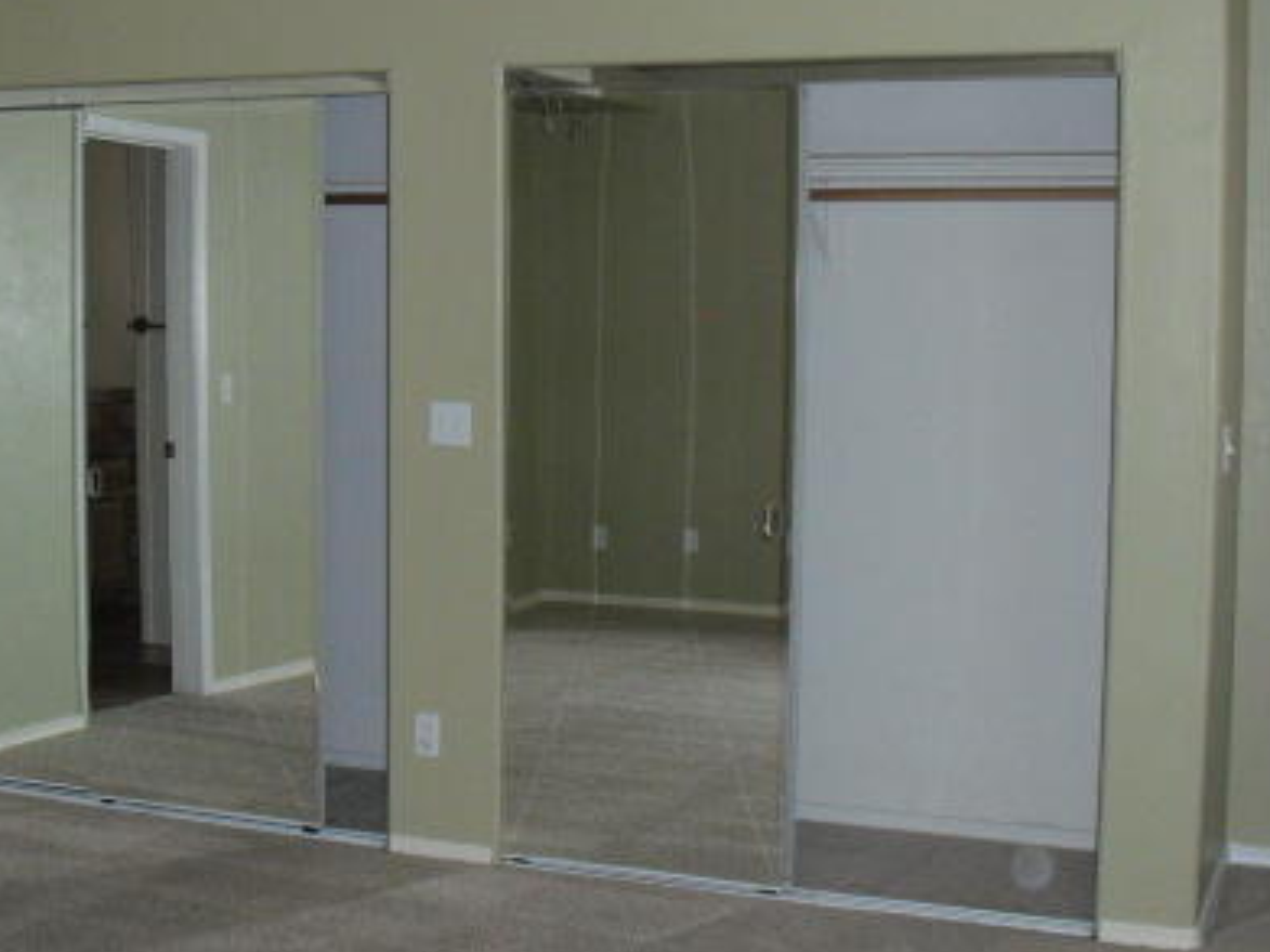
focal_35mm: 59
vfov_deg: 24.8
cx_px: 490
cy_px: 406
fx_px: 2164
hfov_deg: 32.6
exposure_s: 1/60
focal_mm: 6.3
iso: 400
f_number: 3.1
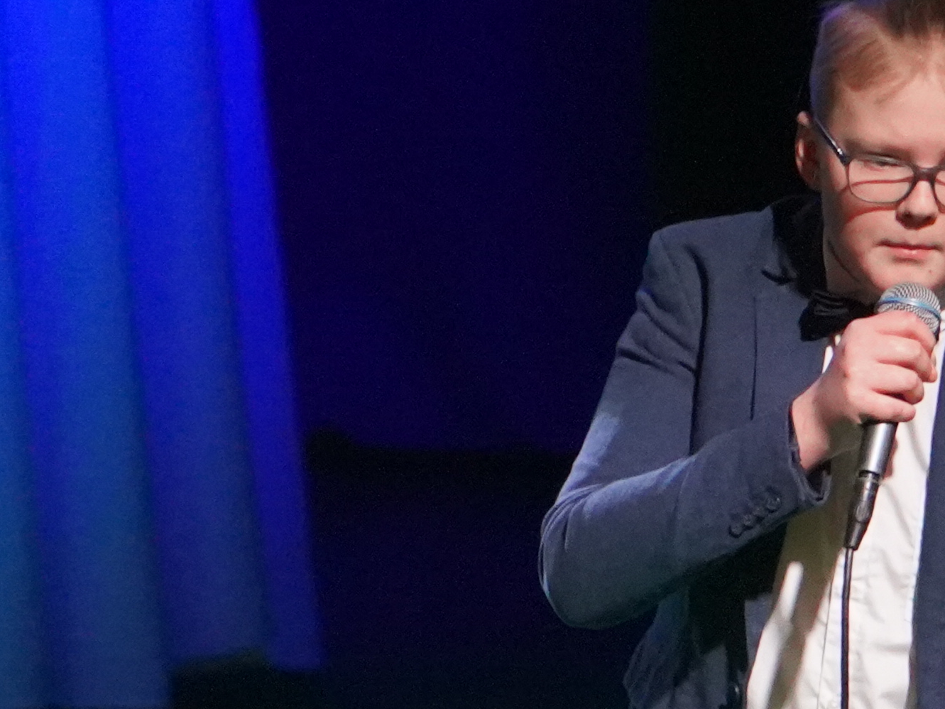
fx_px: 23667
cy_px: 1083
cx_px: 774
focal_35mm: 867
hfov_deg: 2.3
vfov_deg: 1.7
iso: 10000
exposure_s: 1/250
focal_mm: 200
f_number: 5.6
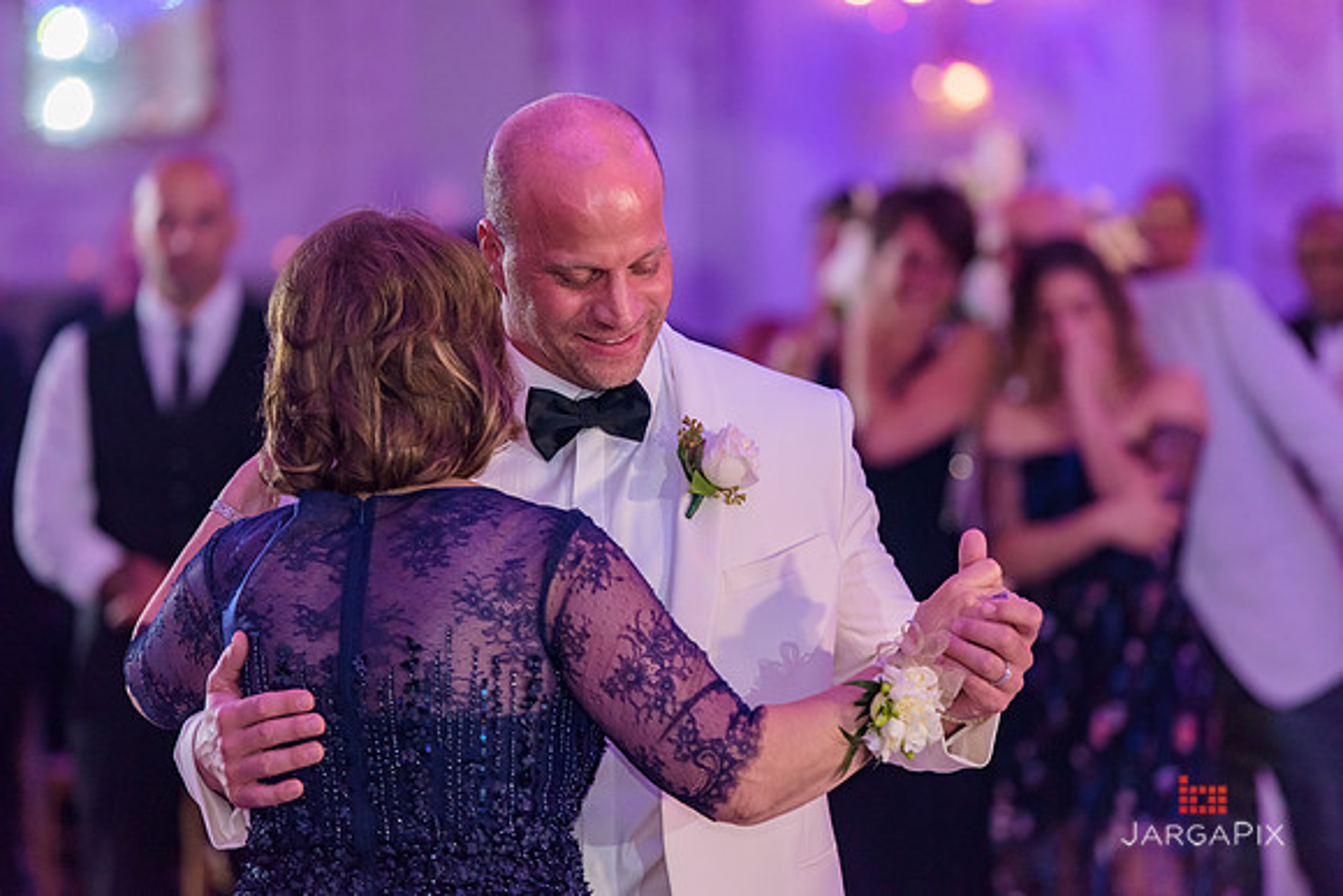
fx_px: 6716
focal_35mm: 180
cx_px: 672
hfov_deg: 11.4
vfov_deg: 7.6
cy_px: 448
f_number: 3.2
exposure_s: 1/125
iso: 1600
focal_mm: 180
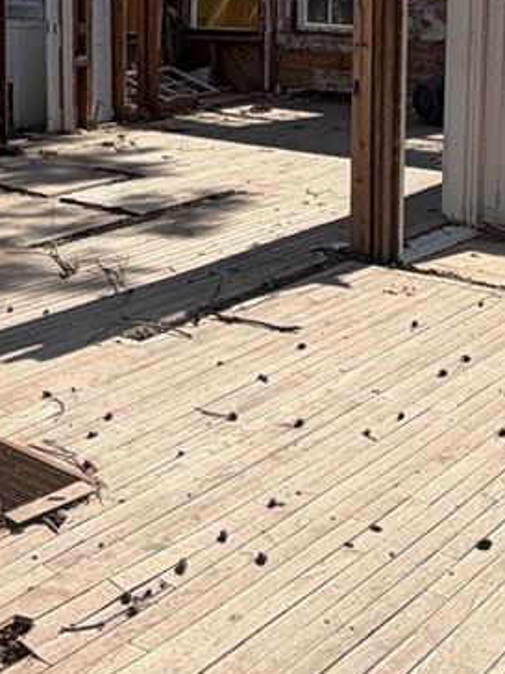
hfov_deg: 23.3
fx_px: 1148
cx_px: -46
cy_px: 76
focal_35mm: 59
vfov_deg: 31.3
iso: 25
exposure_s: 1/1312
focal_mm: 2.22
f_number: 2.2
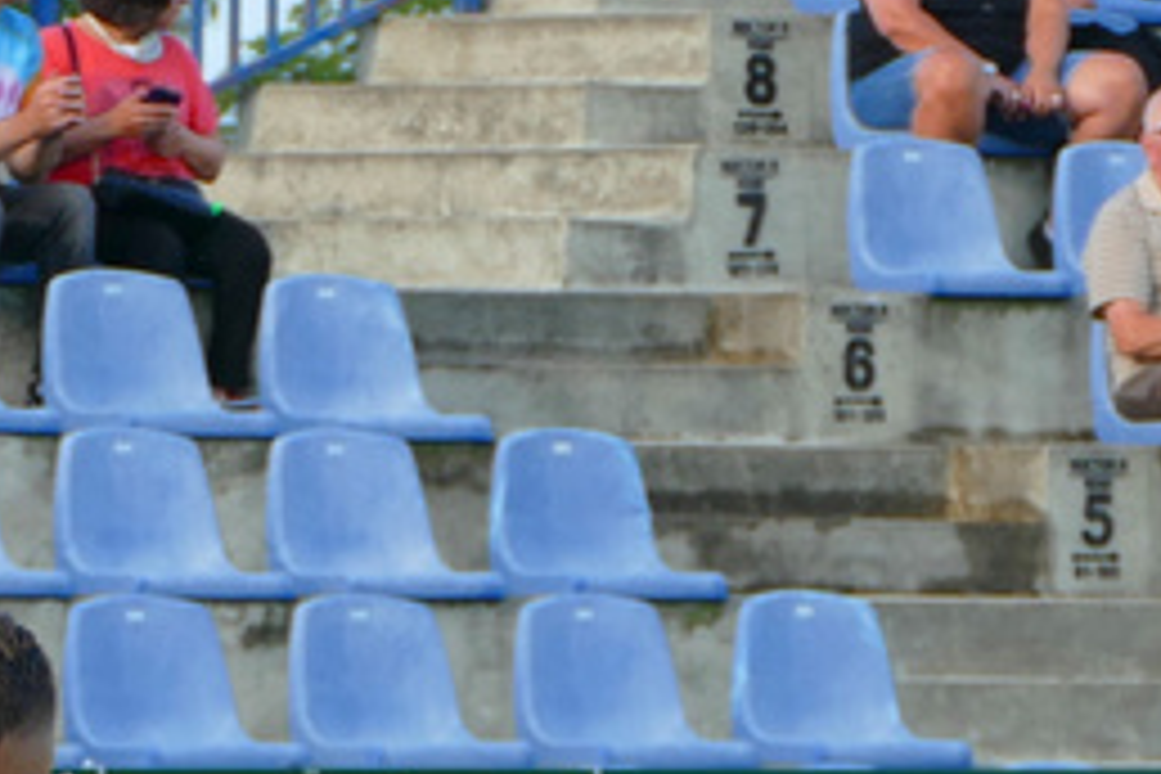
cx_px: 342
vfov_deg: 2.1
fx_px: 20671
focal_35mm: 641
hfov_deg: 3.2
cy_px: 1402
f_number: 3.9
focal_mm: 52.4
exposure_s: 1/400
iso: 125
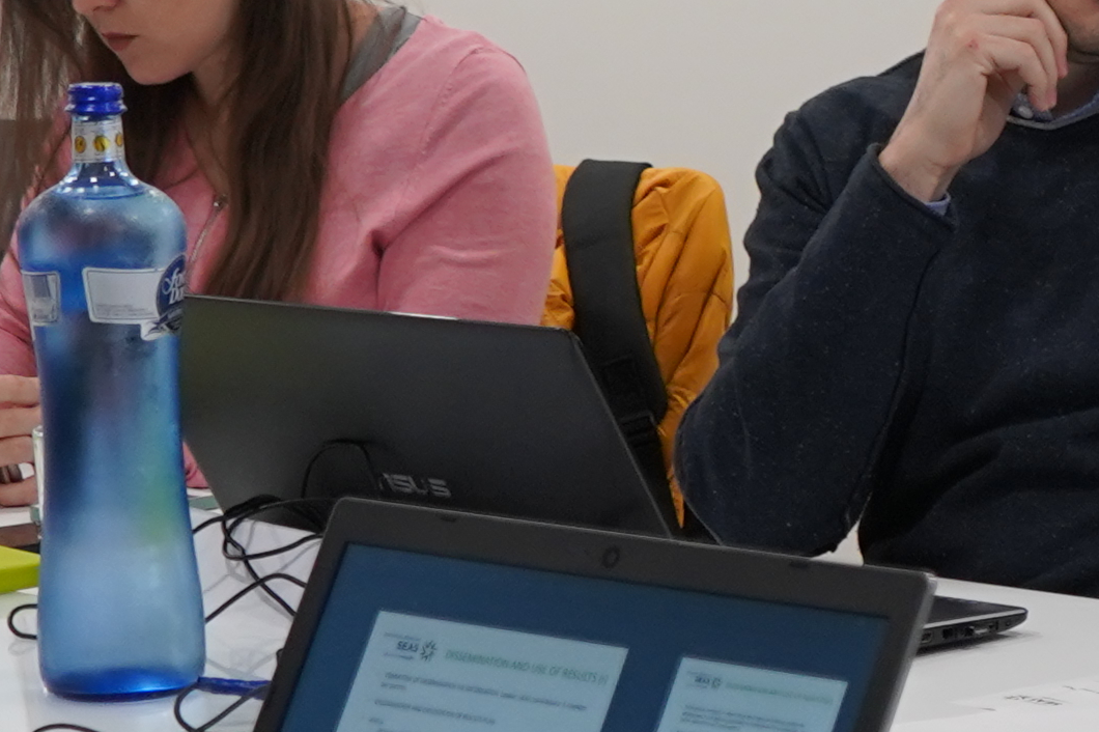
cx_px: 945
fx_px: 4761
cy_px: 368
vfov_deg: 8.8
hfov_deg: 13.1
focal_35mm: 156
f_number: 4
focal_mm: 28
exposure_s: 1/160
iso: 800
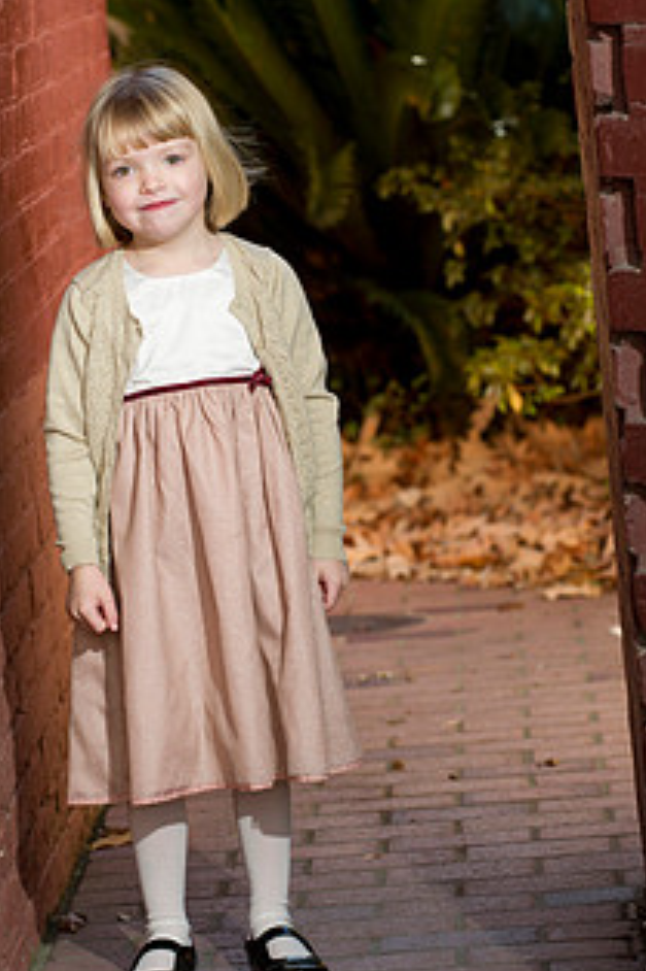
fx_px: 4634
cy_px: 396
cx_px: 255
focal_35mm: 172
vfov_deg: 12.0
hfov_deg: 8.0
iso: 250
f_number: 4
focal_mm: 120
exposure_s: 1/200
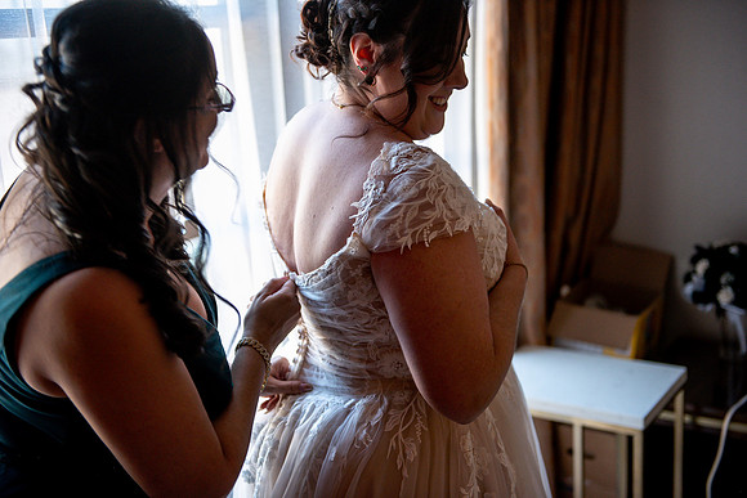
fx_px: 996
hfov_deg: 41.1
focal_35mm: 48
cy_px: 249
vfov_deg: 28.1
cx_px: 374
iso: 1000
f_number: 2.8
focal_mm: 48
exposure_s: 1/160
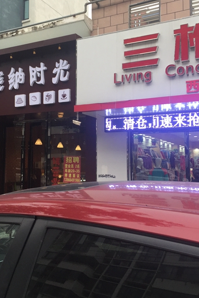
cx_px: 86
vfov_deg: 49.5
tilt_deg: +9.2
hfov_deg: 34.2
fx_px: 323
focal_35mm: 39
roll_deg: +0.6
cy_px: 138
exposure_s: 1/120
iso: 50
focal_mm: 4.15
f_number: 2.2
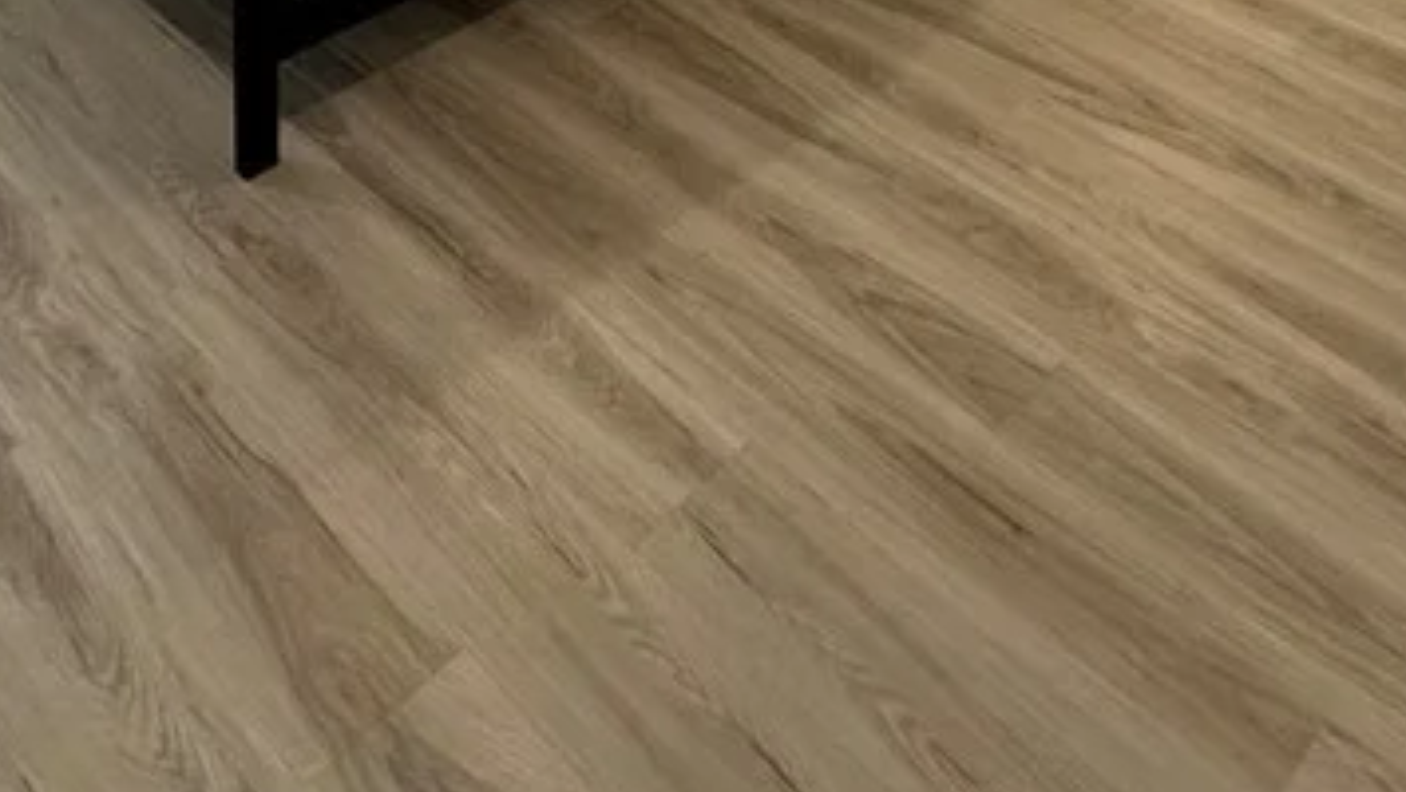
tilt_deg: -11.2
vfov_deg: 19.4
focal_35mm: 44
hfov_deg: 45.7
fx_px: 1641
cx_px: 467
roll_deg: -0.9
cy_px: -677
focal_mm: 2.22
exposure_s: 1/120
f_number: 2.2
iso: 160
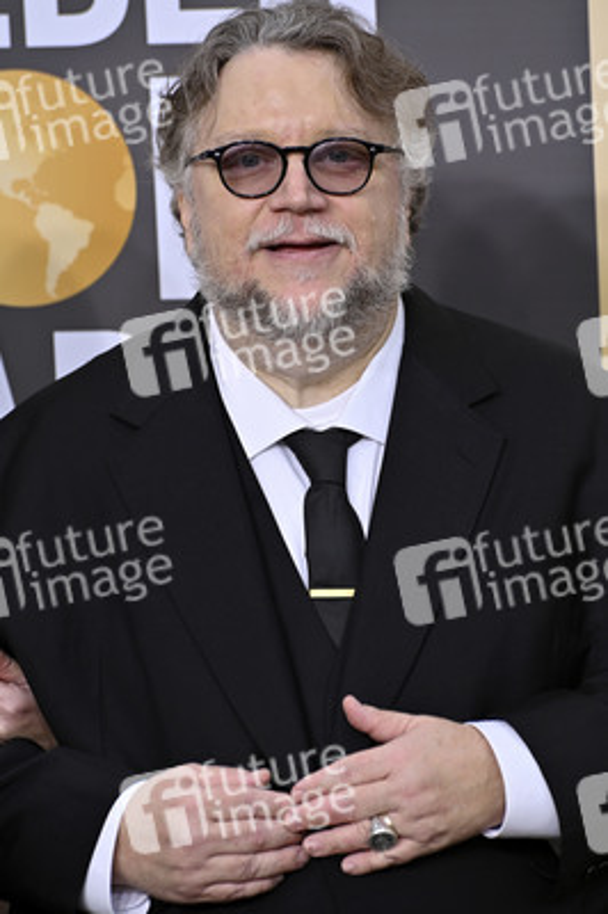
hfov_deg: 6.0
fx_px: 5836
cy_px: 457
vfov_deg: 9.0
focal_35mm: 230
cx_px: 304
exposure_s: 1/640
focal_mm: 230
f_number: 8
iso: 800
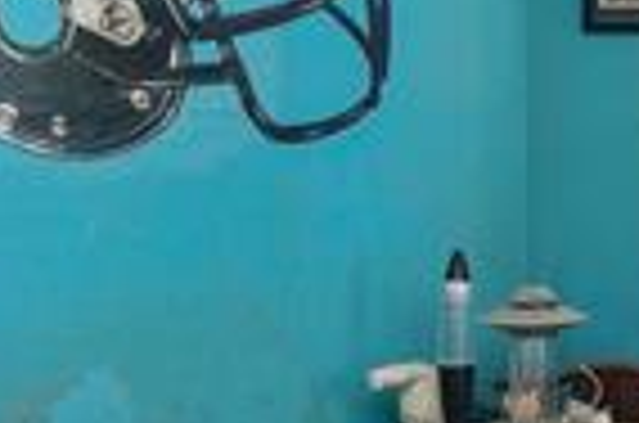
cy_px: 209
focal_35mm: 123
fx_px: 2178
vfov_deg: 11.1
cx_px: 850
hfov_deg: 15.8
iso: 320
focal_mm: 17
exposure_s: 3
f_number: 9
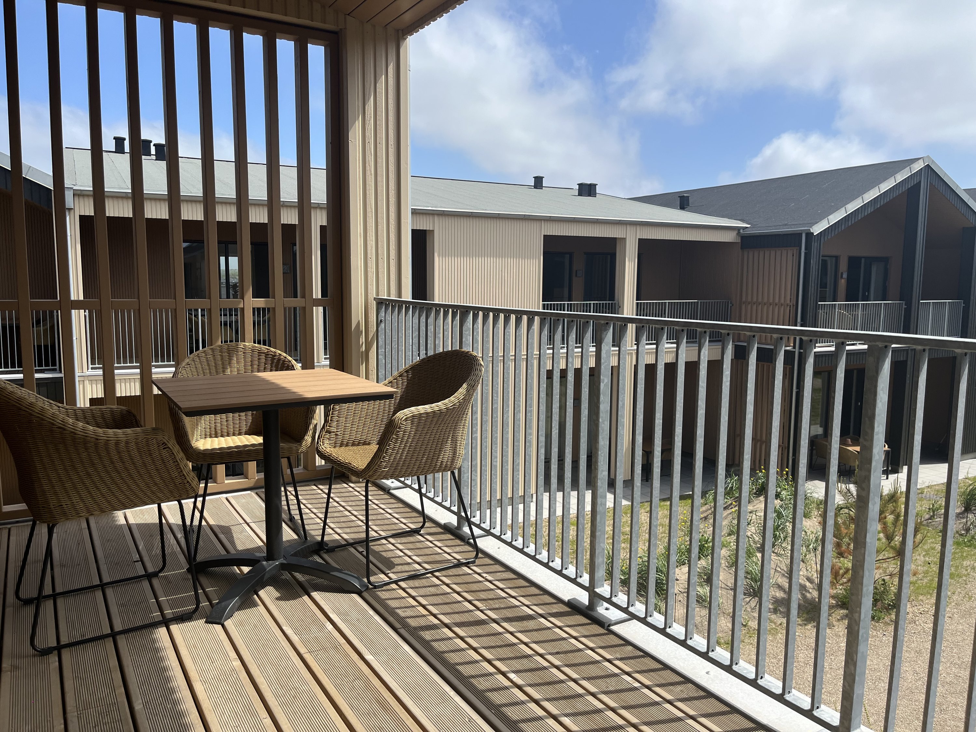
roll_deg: -0.6
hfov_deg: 67.3
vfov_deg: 53.1
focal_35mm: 26
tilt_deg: -6.9
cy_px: 366
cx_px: 488
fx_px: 733
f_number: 1.6
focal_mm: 5.1
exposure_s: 1/3311
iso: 50
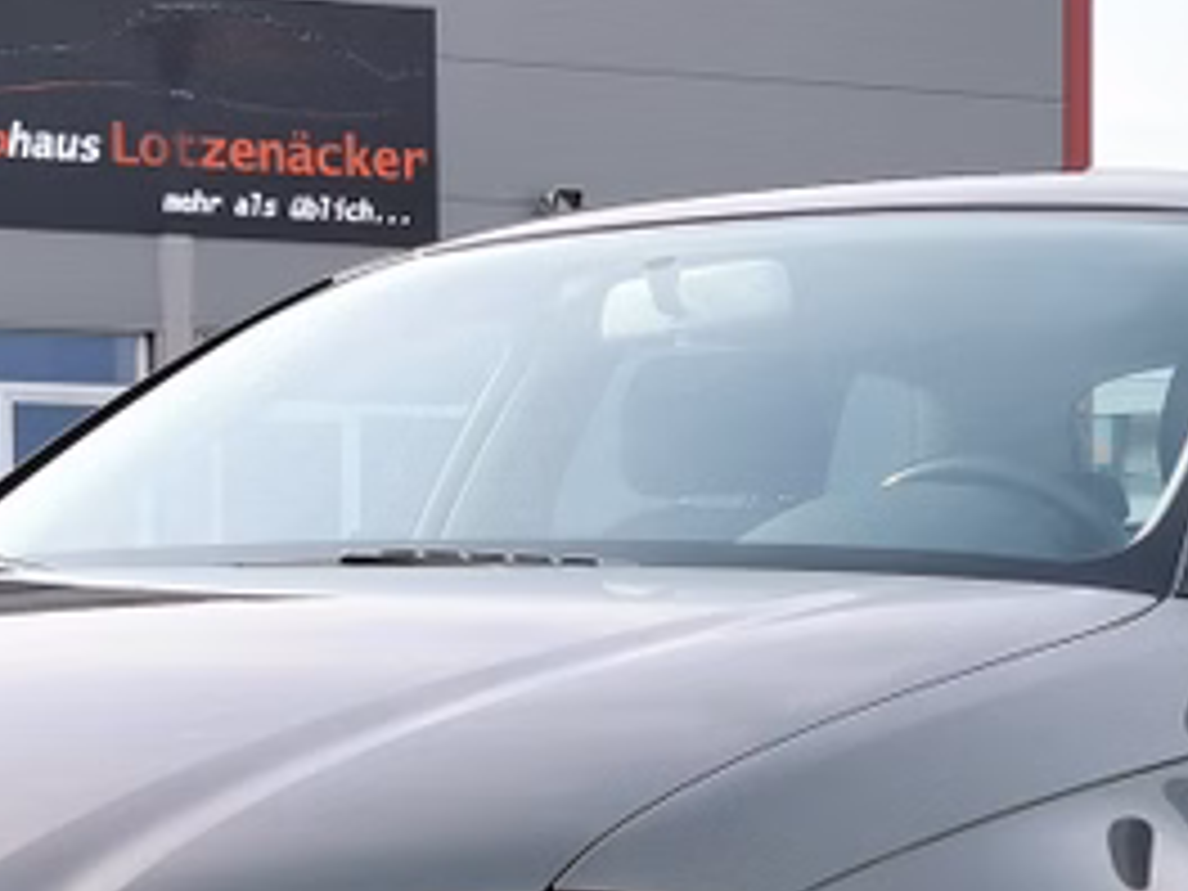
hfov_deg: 18.0
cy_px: 958
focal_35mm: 109
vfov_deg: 13.3
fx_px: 3741
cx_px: 459
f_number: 1.8
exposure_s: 1/1773
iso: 50
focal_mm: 5.58
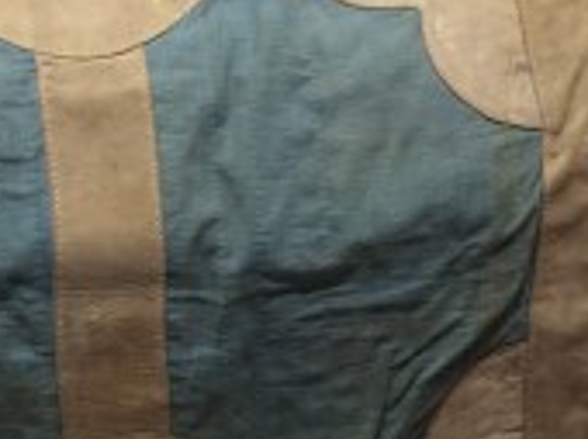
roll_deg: -2.4
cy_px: 453
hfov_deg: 15.2
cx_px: 353
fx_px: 2205
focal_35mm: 130
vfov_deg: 11.3
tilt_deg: -29.7
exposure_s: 1/30
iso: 100
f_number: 2.2
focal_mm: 4.15
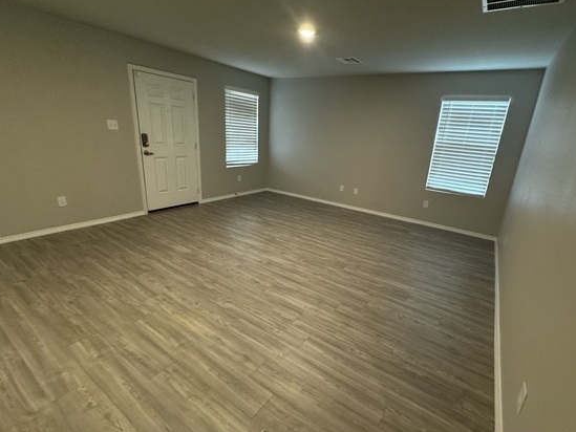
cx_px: 316
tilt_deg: -16.6
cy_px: 218
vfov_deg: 74.7
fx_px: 283
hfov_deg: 90.7
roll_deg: -4.6
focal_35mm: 17
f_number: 2.2
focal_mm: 2.22
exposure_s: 1/60
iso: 400
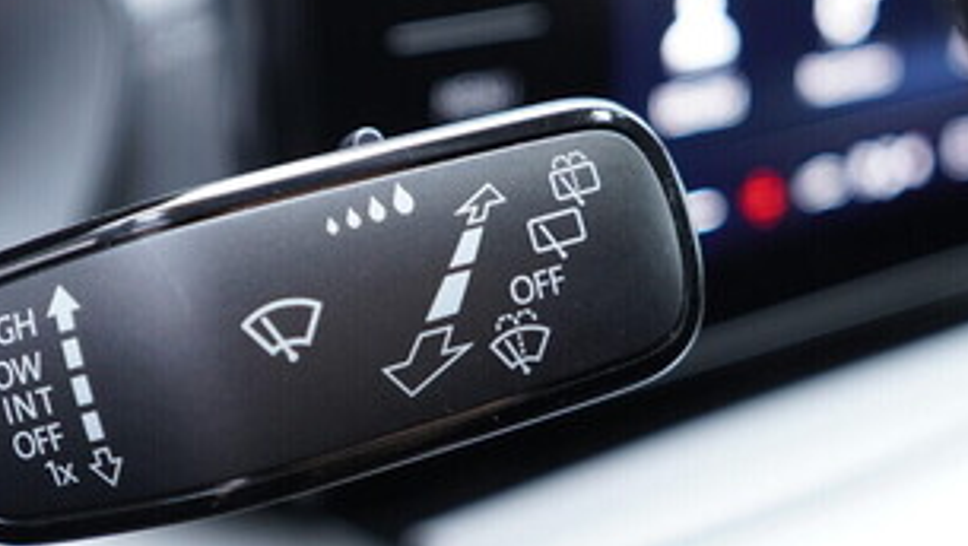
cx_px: 229
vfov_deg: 17.7
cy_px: 329
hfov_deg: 30.4
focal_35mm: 68
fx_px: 1746
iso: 500
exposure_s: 1/40
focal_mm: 24
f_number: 2.8
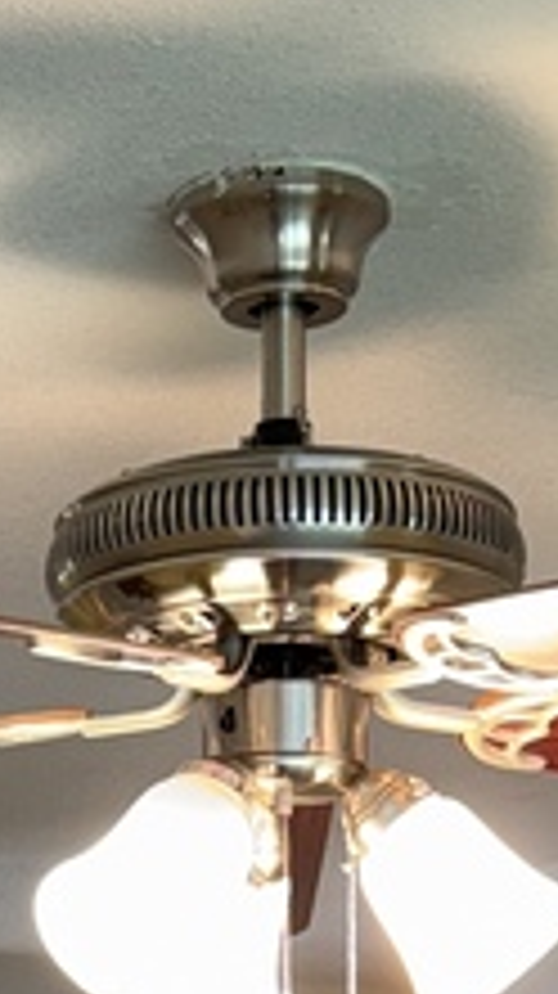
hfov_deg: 9.4
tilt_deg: -5.6
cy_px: 1786
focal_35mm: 128
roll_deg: +0.9
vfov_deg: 14.7
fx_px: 3373
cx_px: 130
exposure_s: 1/33
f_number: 1.78
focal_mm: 6.76
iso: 64
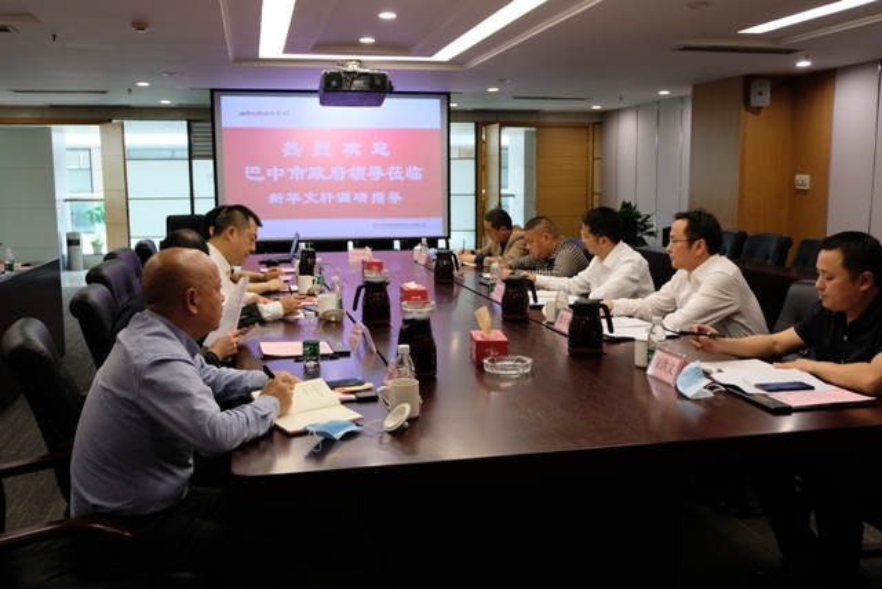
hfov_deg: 54.4
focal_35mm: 35
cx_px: 441
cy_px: 294
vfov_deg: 37.9
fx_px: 858
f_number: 4.2
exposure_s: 1/56
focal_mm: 23.2
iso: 800
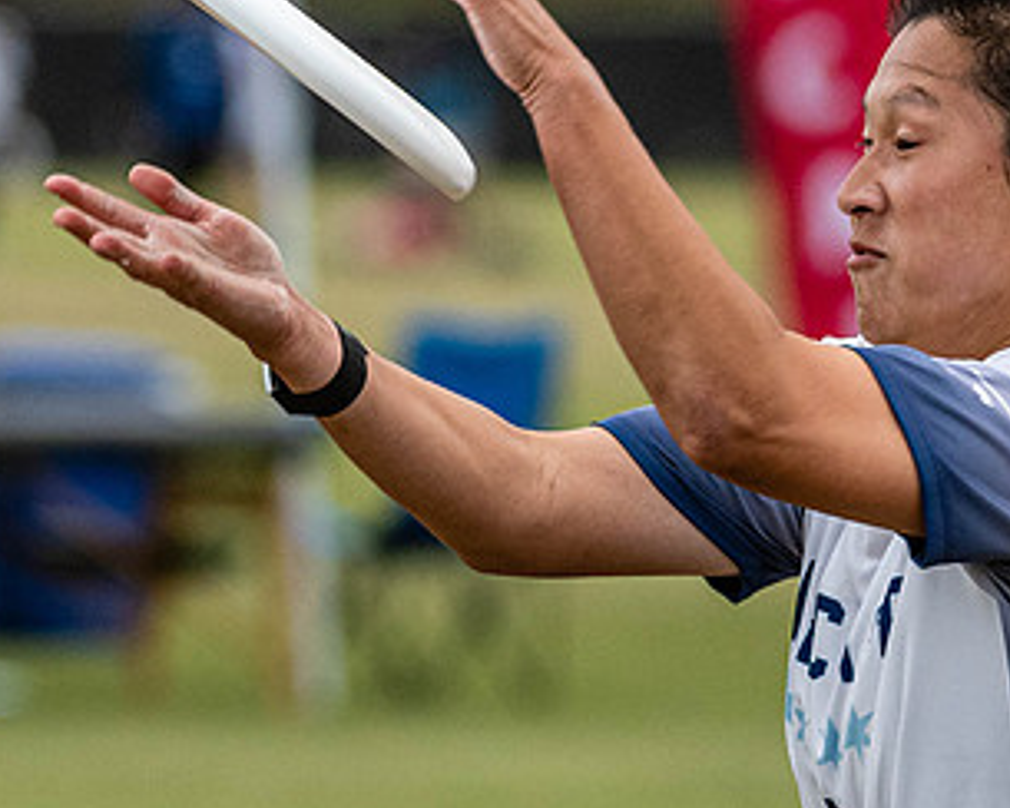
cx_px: 699
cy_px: 436
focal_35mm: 840
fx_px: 25109
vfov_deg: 1.8
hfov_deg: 2.3
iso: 1000
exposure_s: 1/1000
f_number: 4
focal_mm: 200
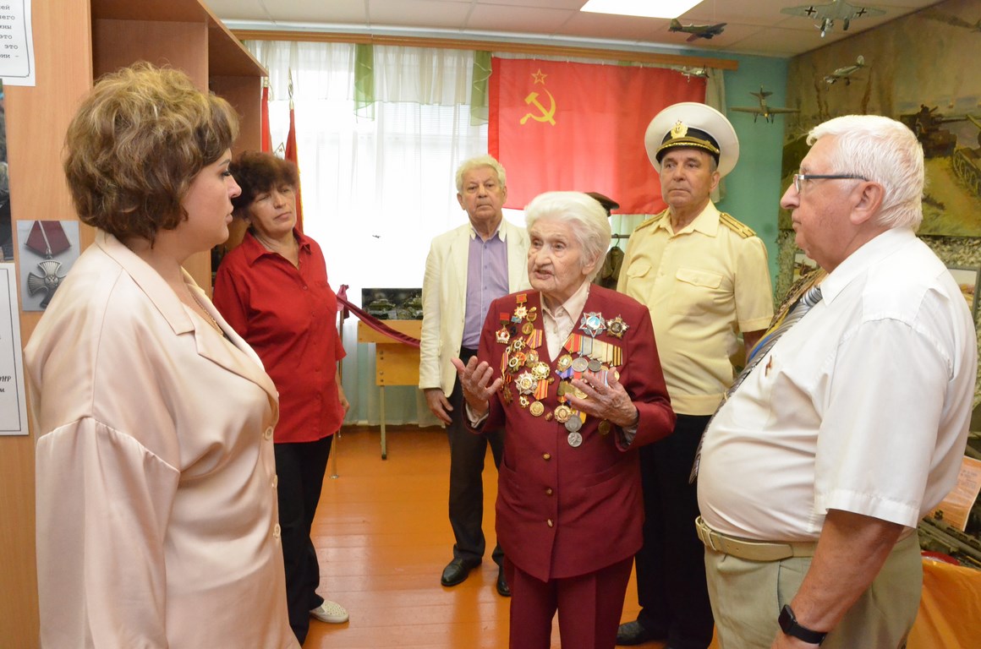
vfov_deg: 47.7
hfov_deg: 67.5
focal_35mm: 27
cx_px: 490
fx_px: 734
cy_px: 324
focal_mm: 18
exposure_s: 1/60
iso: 5000
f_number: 11
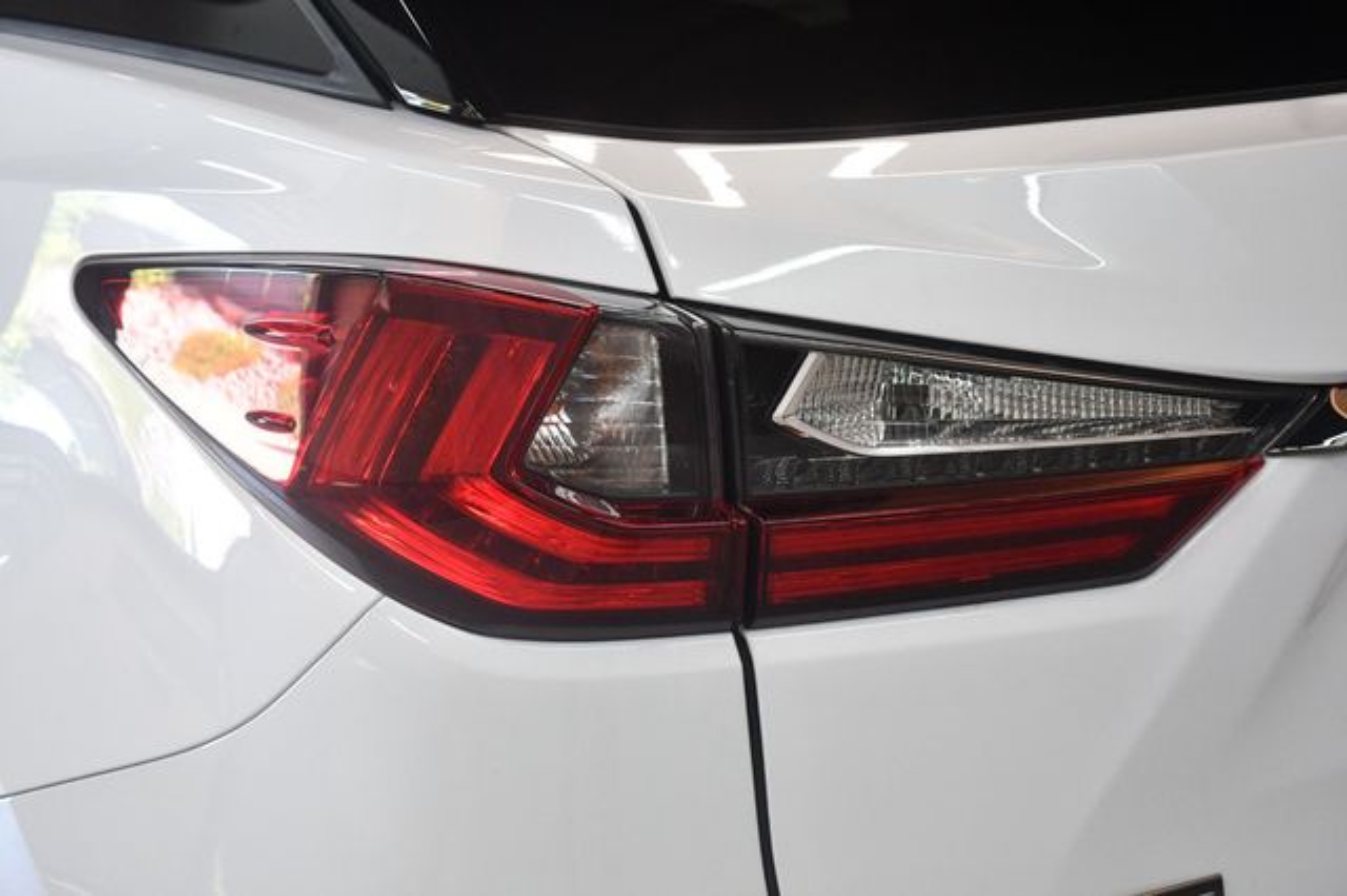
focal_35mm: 57
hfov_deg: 35.1
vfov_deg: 23.8
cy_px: 448
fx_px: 2132
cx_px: 674
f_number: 4.2
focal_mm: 38
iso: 1400
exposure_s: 1/125
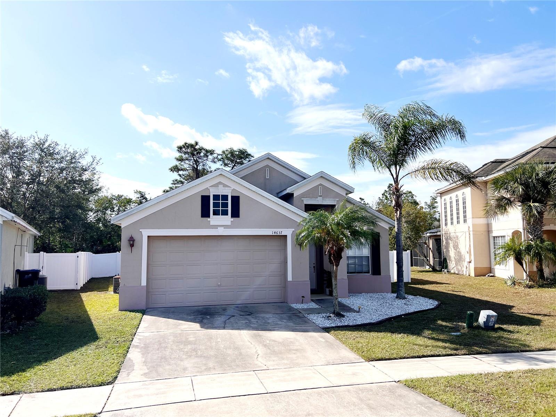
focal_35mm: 26
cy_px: 208
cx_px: 278
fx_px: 418
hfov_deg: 67.3
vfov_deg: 53.1
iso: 50
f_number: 1.5
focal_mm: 5.7
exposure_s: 1/6211
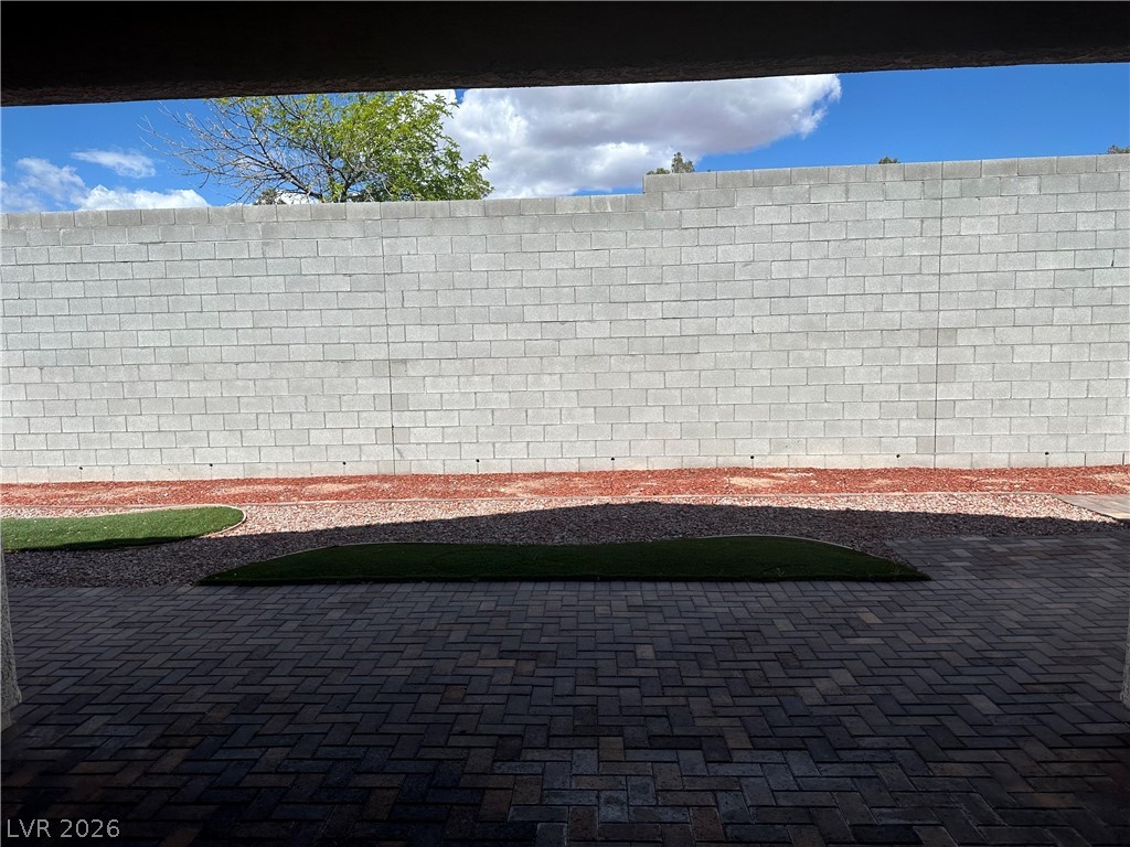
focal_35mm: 24
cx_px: 565
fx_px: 783
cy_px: 424
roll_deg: +0.8
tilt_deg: -5.6
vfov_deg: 56.8
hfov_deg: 71.6
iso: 80
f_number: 1.78
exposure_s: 1/3861
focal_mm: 6.86
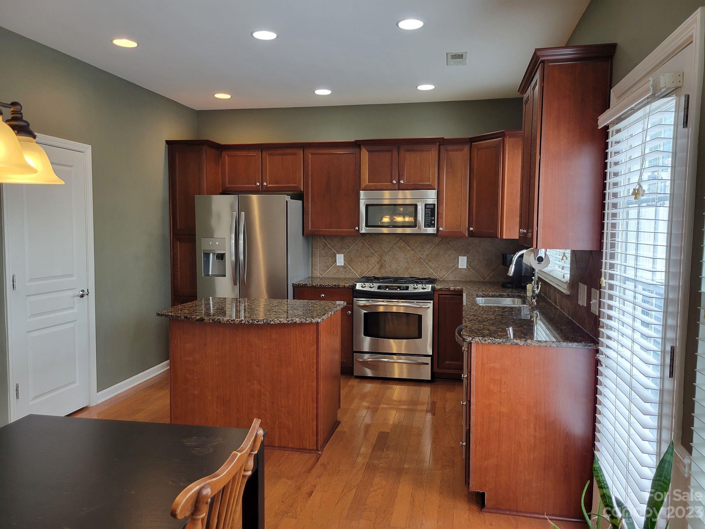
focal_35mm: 26
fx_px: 530
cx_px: 352
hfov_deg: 67.3
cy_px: 264
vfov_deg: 53.1
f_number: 1.8
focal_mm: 5.4
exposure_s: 1/120
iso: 125
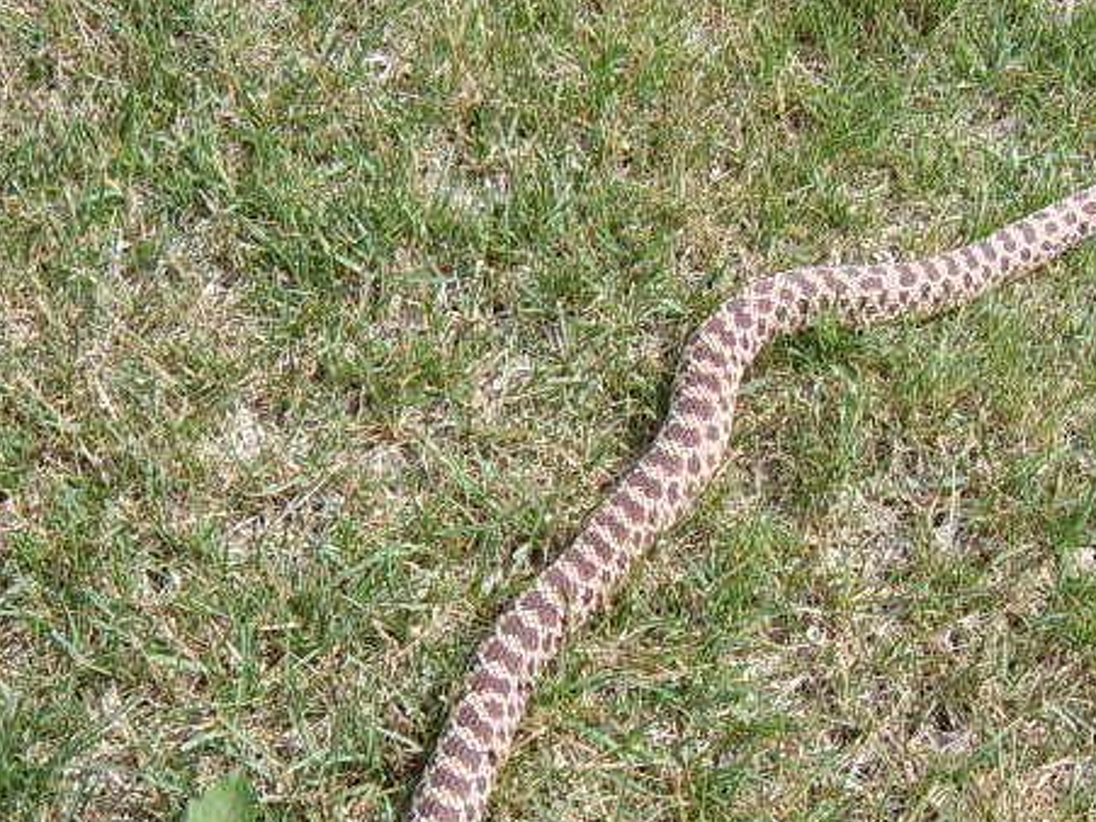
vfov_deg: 32.7
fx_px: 1393
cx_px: 695
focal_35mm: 44
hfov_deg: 42.6
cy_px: 499
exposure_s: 1/136
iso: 50
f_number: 5.6
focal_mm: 8.13
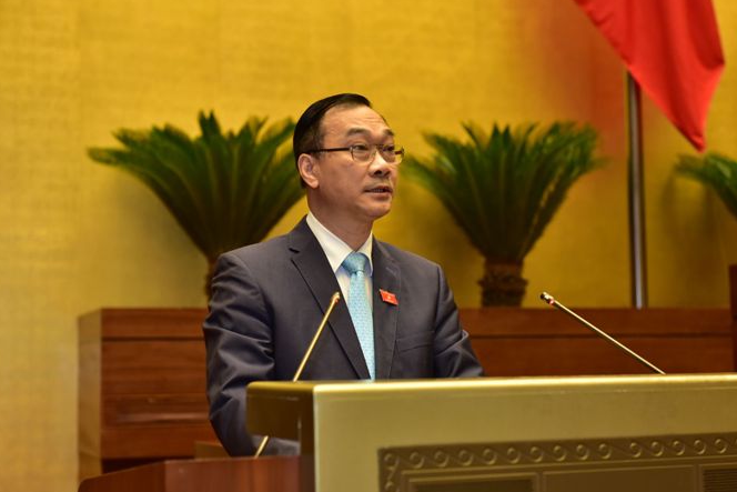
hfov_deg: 27.7
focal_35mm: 73
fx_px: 1495
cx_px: 376
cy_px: 250
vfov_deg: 18.7
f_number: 4.5
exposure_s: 1/125
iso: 2000
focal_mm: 70
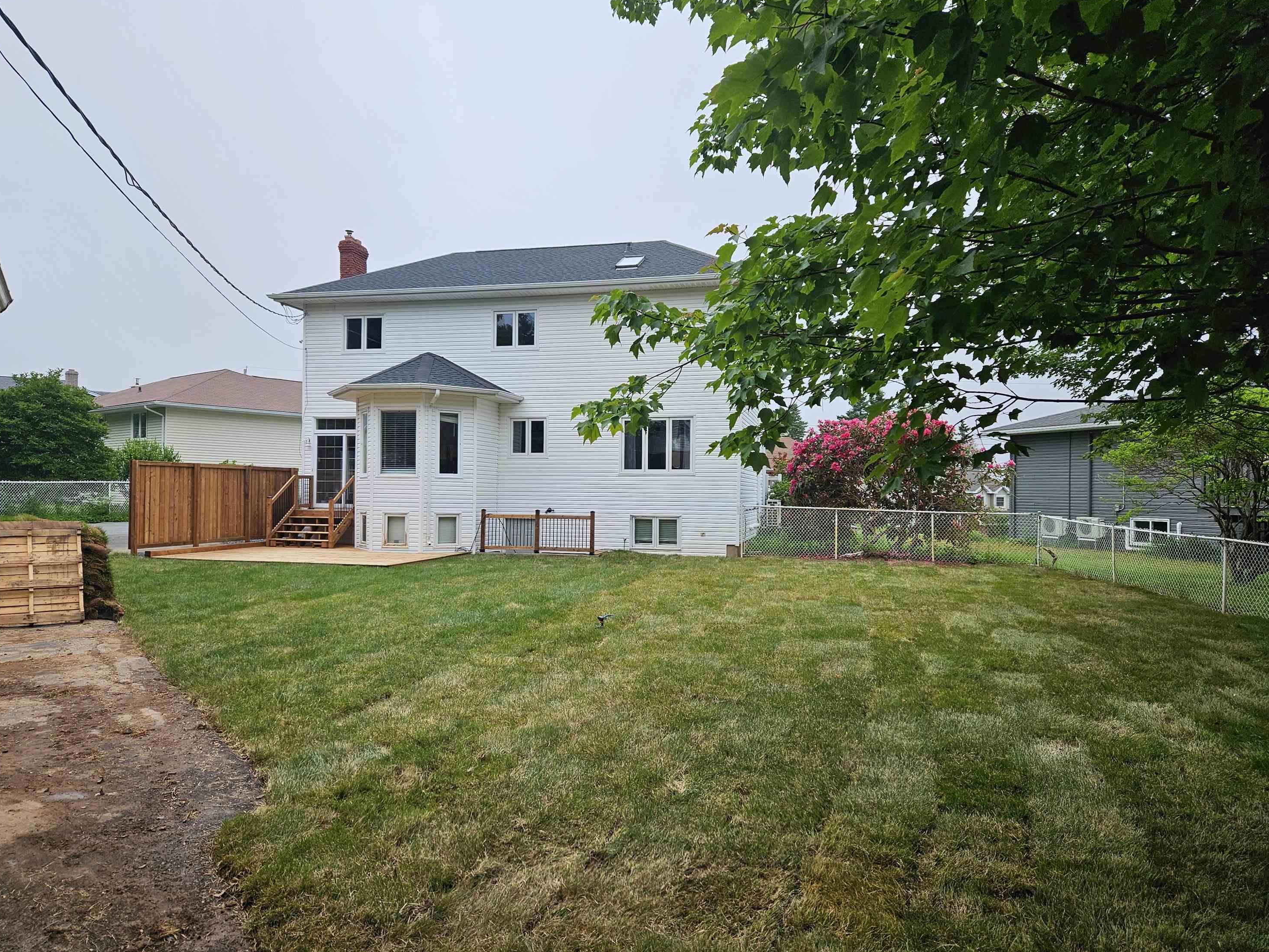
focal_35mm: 24
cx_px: 615
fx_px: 880
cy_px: 492
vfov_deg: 56.8
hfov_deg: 71.6
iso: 50
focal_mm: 5.4
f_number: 1.8
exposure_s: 1/1096
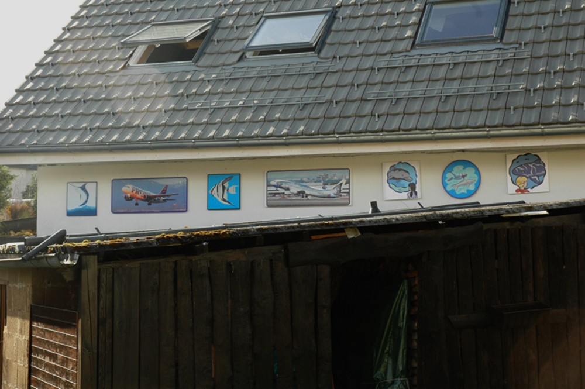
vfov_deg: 22.6
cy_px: 194
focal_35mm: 60
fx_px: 974
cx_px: 292
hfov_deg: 33.4
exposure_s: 1/250
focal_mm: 40
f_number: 8
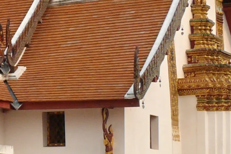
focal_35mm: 160
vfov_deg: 8.6
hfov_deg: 12.4
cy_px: 46
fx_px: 1027
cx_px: -74
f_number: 5.6
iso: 100
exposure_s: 1/400
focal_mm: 7.4
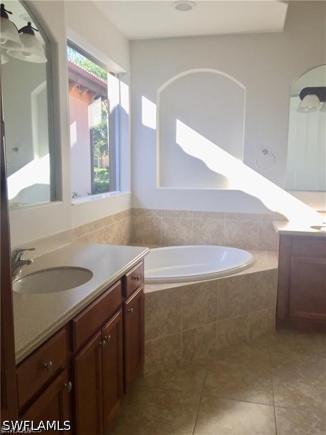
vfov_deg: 61.7
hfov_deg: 48.2
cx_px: 163
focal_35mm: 29
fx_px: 364
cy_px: 218
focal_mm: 4.15
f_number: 2.2
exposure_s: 1/120
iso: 40
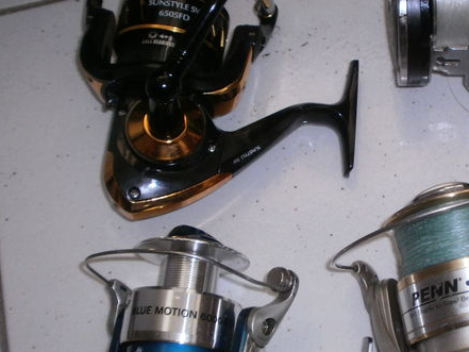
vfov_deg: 24.8
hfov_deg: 31.5
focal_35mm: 59
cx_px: 398
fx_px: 800
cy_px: 196
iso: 125
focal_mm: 4.65
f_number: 2.6
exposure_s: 1/25
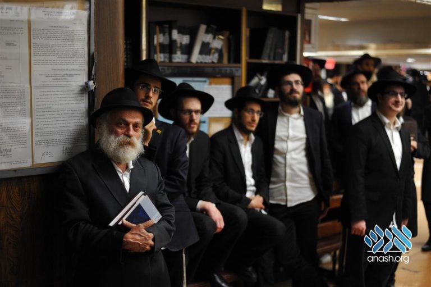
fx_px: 598
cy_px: 144
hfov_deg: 39.6
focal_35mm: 50
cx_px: 216
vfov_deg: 27.0
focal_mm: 50
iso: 800
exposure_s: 1/100
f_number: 1.8
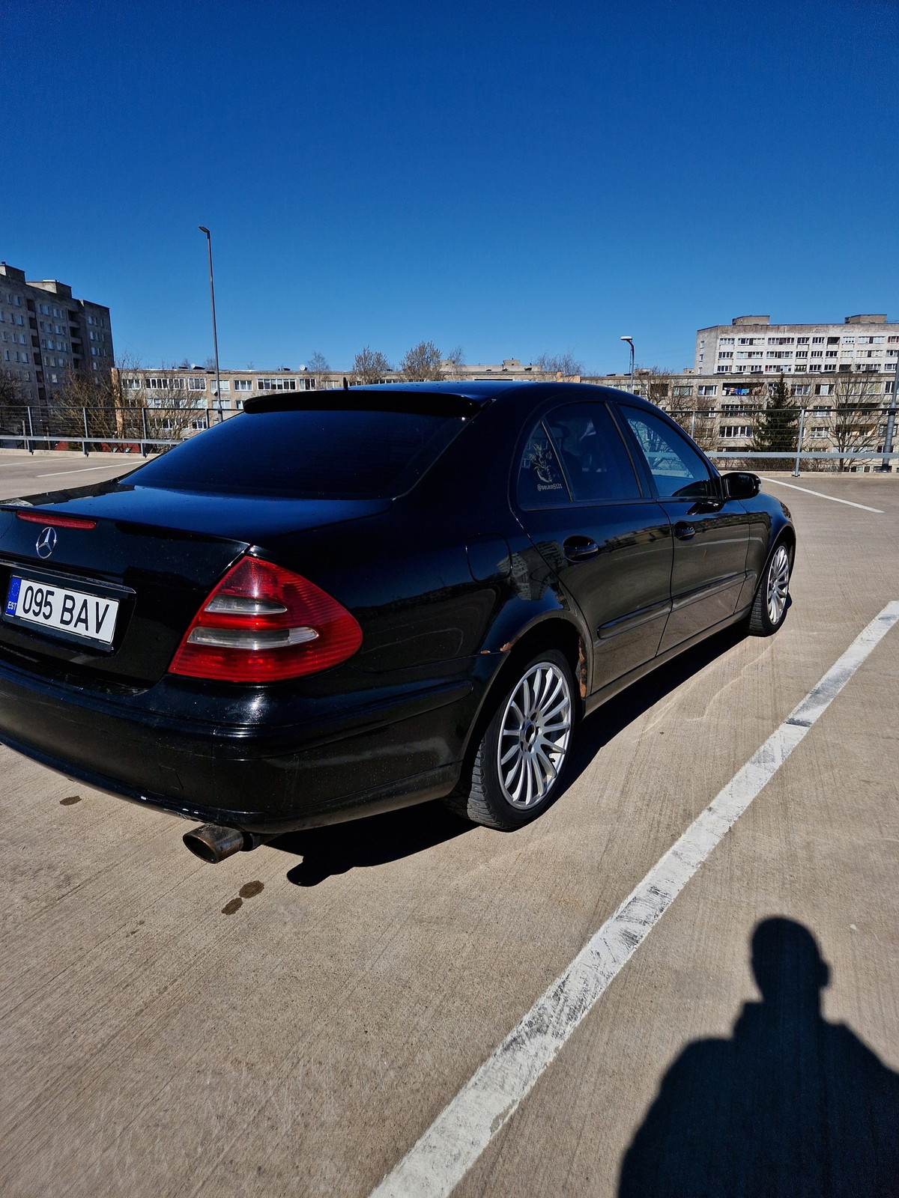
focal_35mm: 23
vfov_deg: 73.9
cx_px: 450
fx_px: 796
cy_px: 599
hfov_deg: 58.9
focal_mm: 5.4
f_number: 1.8
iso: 50
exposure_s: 1/10144
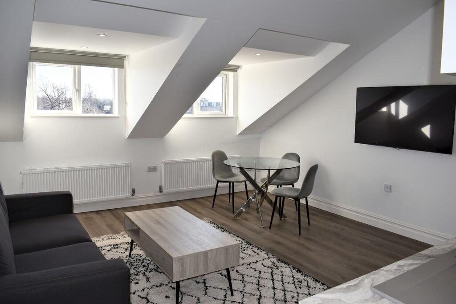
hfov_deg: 67.4
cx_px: 228
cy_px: 152
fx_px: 342
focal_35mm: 27
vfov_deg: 47.9
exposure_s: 1/125
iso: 100
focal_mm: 18
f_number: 5.6
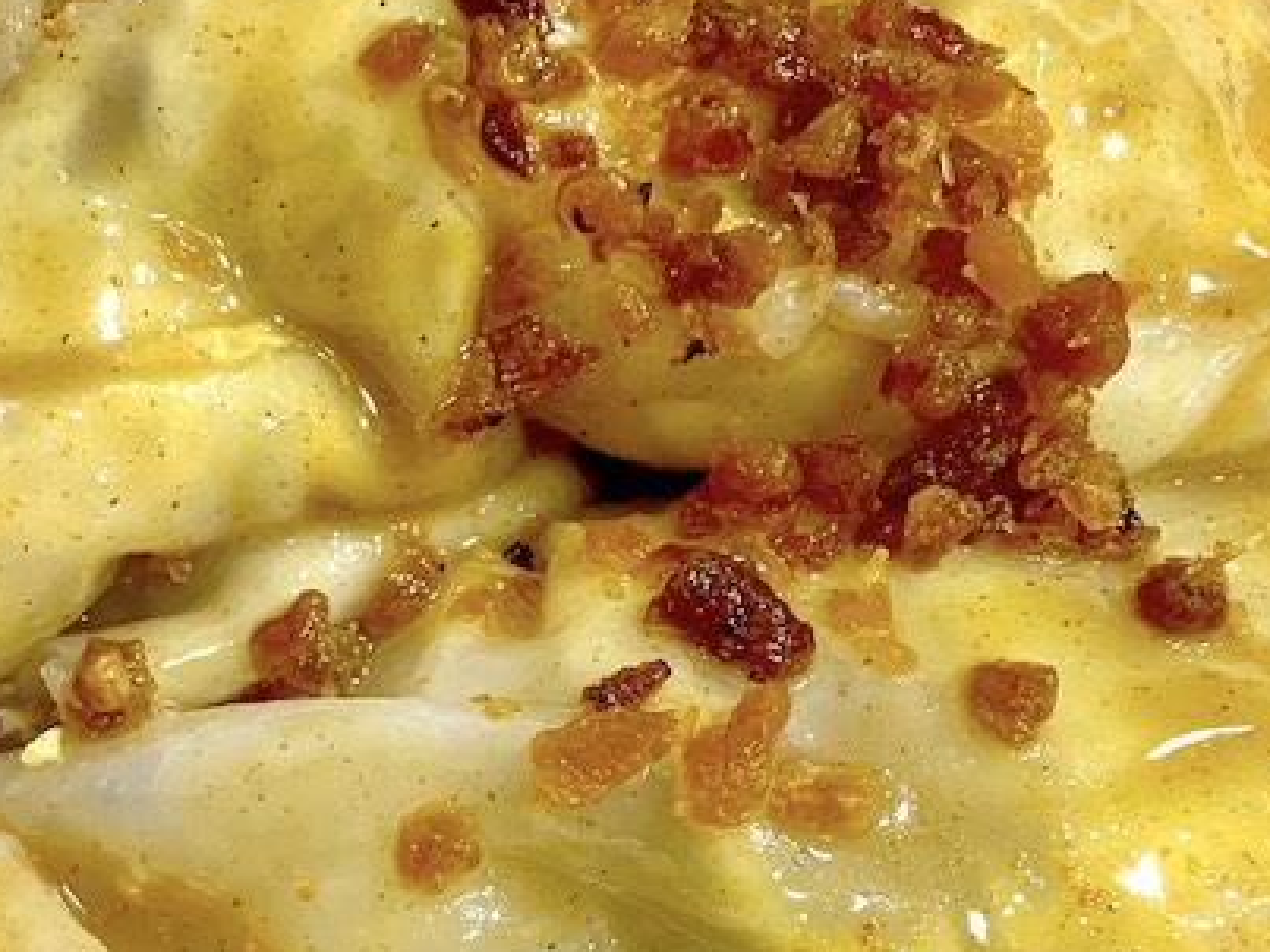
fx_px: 2274
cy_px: 637
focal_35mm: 62
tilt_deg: -63.5
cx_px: 838
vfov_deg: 23.5
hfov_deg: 31.0
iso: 64
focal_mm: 4.25
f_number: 1.8
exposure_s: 1/48
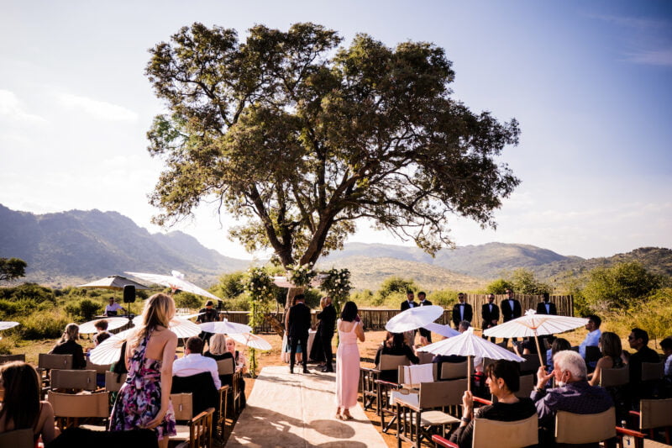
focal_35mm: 24
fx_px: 448
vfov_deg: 53.1
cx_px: 336
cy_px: 224
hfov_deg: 73.8
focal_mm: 16
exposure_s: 1/2000
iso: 200
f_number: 2.8
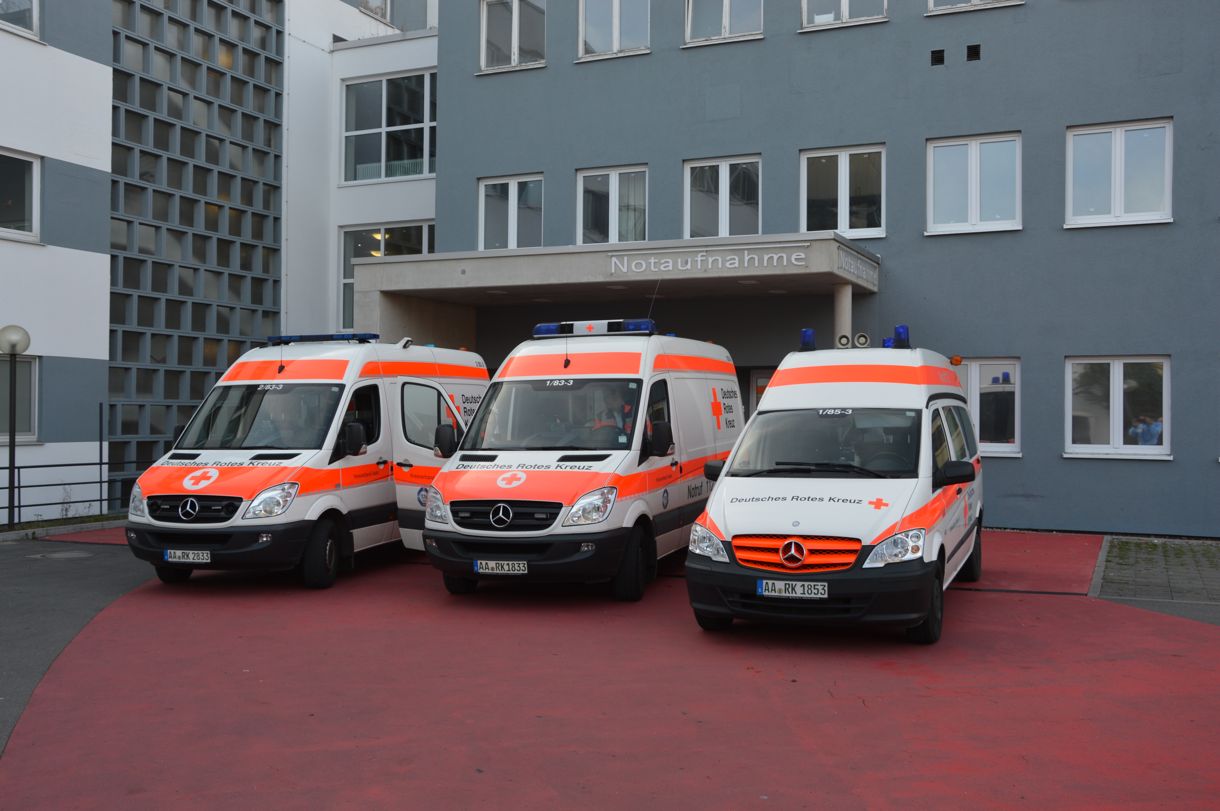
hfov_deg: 57.3
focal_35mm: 33
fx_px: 1117
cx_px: 610
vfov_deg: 39.9
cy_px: 406
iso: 180
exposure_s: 1/125
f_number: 5.6
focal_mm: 22
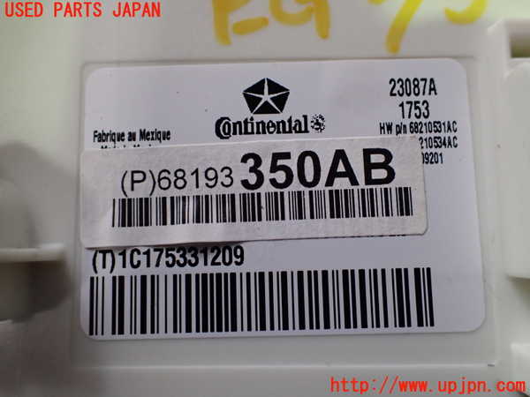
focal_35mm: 30
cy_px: 198
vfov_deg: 46.8
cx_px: 265
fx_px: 459
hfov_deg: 60.0
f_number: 2.3
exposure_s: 1/125
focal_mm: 5.4
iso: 500
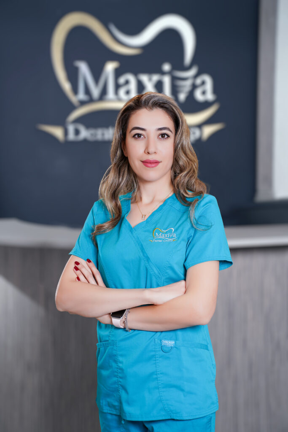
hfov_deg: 21.2
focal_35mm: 64
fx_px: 768
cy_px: 216
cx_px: 144
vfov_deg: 31.4
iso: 100
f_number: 5
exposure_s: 1/125
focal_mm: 64
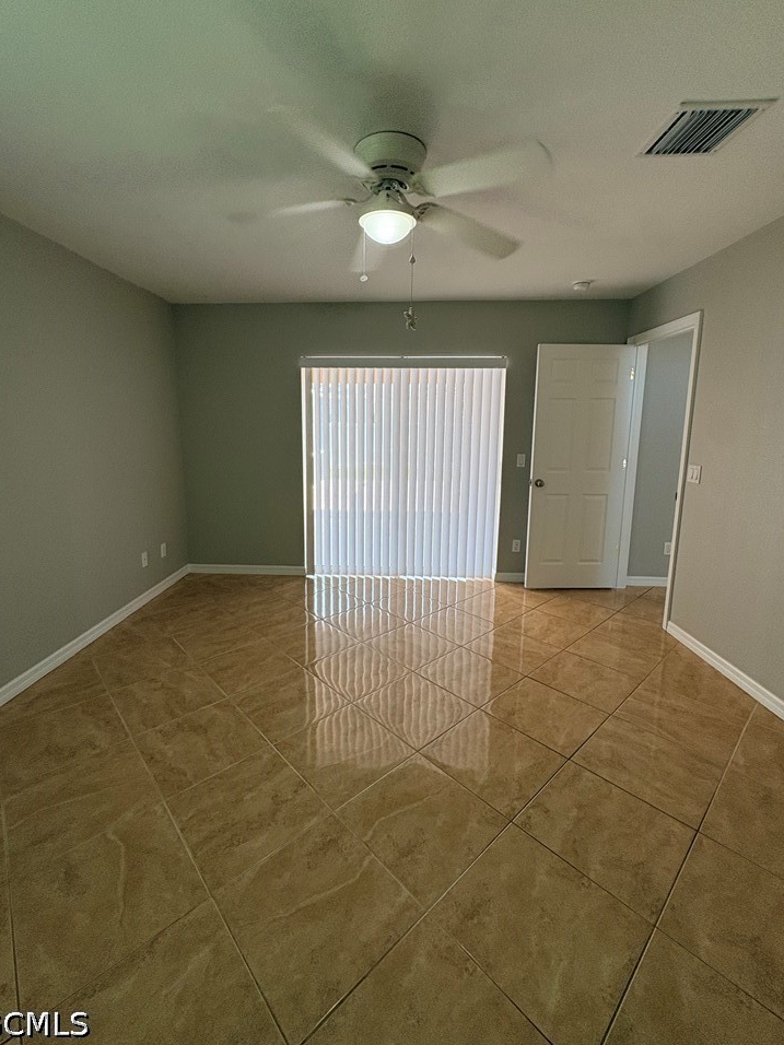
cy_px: 490
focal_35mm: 15
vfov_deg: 98.0
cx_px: 372
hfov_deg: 81.7
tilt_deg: -7.4
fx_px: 453
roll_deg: -0.4
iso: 125
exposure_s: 1/120
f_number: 2.2
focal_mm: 2.22
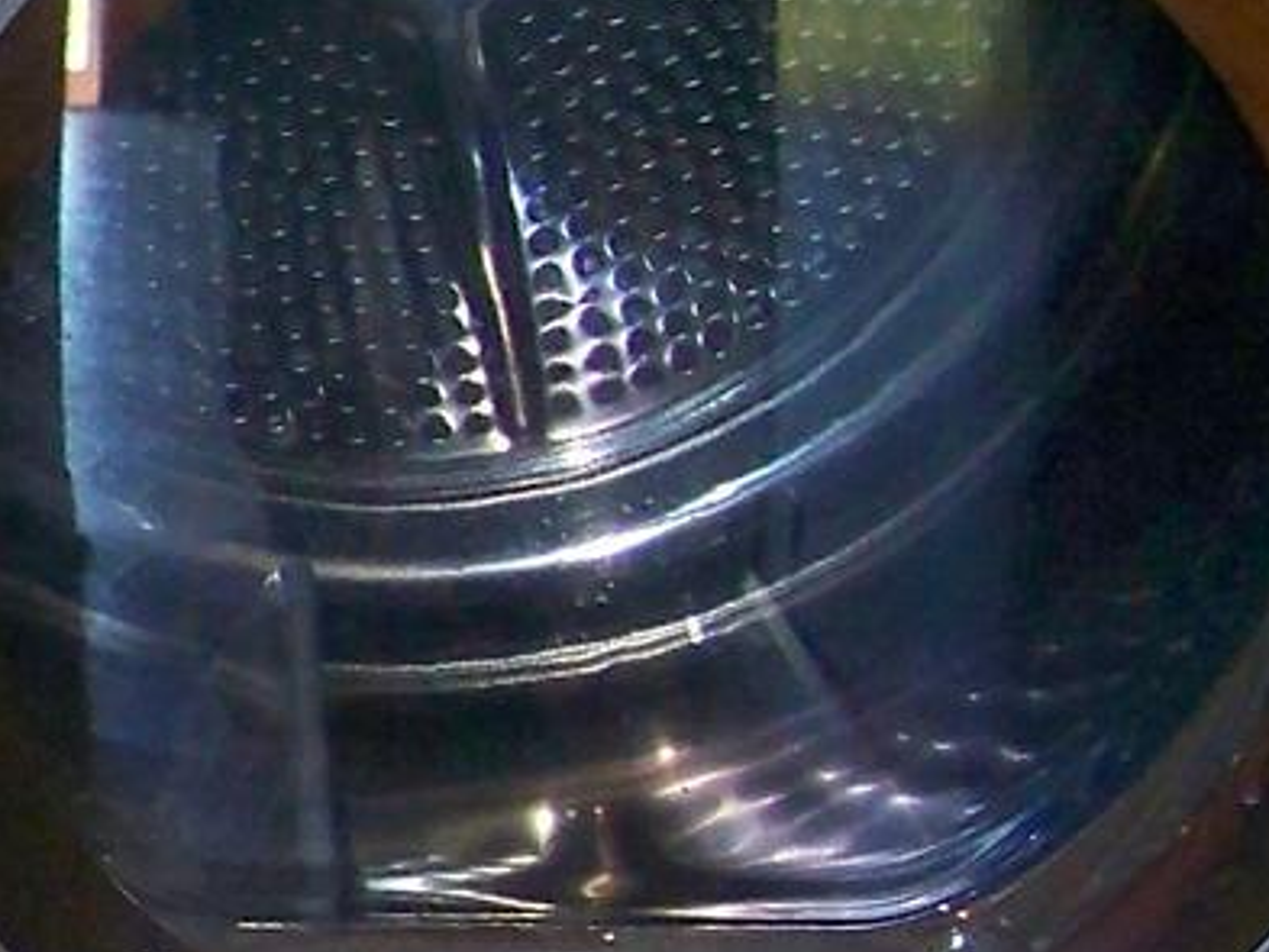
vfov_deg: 8.6
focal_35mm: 172
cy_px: 813
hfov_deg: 10.5
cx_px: -1350
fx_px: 6307
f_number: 2.8
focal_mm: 5.85
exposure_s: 1/30
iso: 200
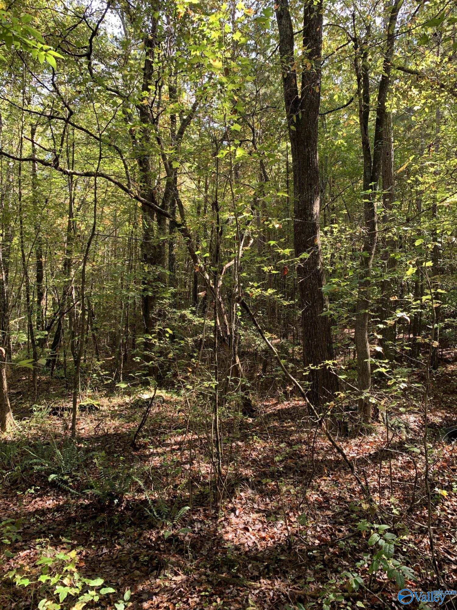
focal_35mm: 26
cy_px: 305
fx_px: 458
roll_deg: -0.4
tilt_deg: +2.4
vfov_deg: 67.3
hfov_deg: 53.1
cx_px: 228
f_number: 1.8
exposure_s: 1/121
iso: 64
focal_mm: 4.25
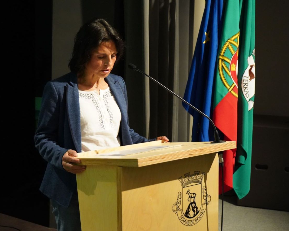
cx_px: 126
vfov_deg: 23.2
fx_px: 565
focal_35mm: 66
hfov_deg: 28.7
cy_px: 116
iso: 12800
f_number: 5
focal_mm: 58
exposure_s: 1/160
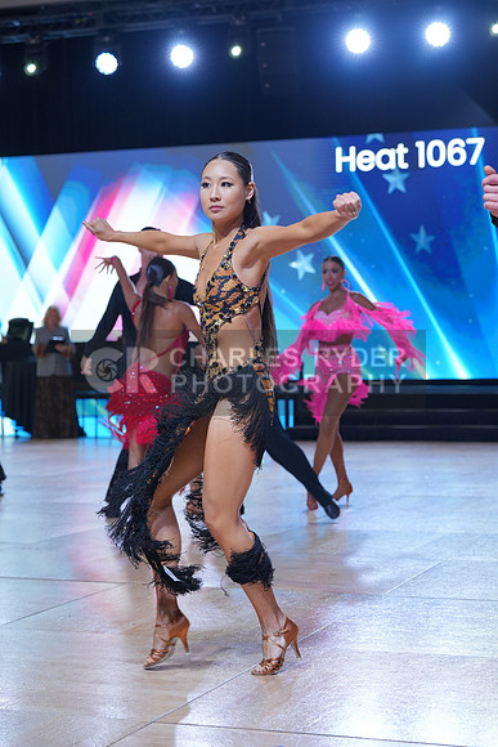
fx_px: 1452
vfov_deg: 28.8
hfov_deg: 19.5
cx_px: 249
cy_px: 374
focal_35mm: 70
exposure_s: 1/400
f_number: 4.5
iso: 640
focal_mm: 70
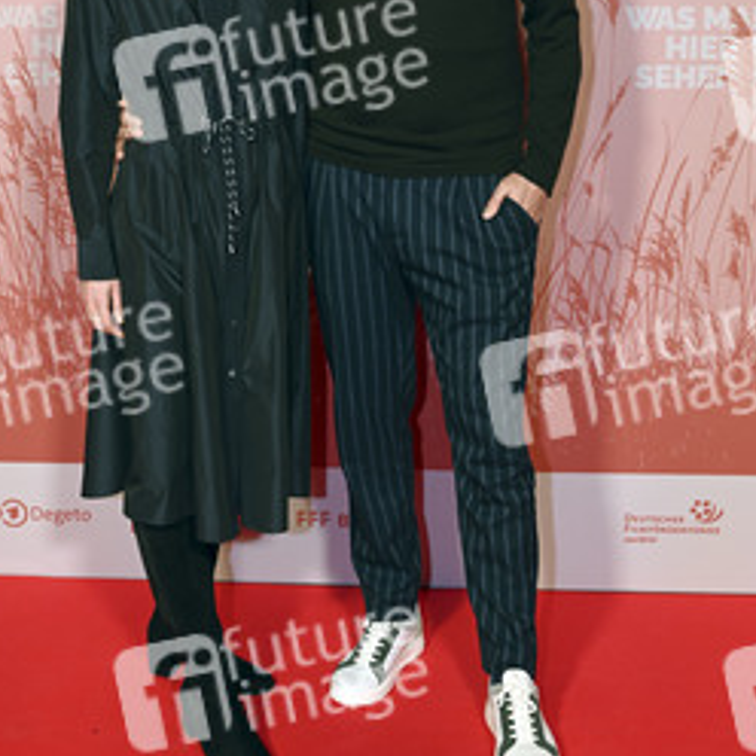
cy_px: 223
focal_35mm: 63
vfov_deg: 27.1
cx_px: 360
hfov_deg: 27.3
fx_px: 1557
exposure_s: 1/125
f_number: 4
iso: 500
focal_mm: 46
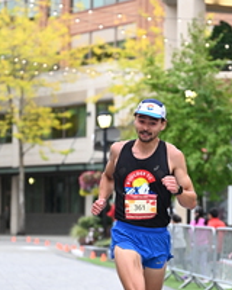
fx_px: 1554
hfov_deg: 8.5
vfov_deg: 10.7
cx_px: 163
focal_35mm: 181
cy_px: 171
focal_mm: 70
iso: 1600
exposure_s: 1/800
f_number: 2.8
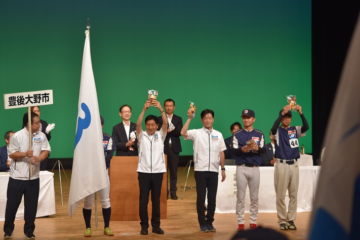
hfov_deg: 15.2
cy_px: 119
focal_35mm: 135
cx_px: 171
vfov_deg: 10.2
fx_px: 1345
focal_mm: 85
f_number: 5
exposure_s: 1/100
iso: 400
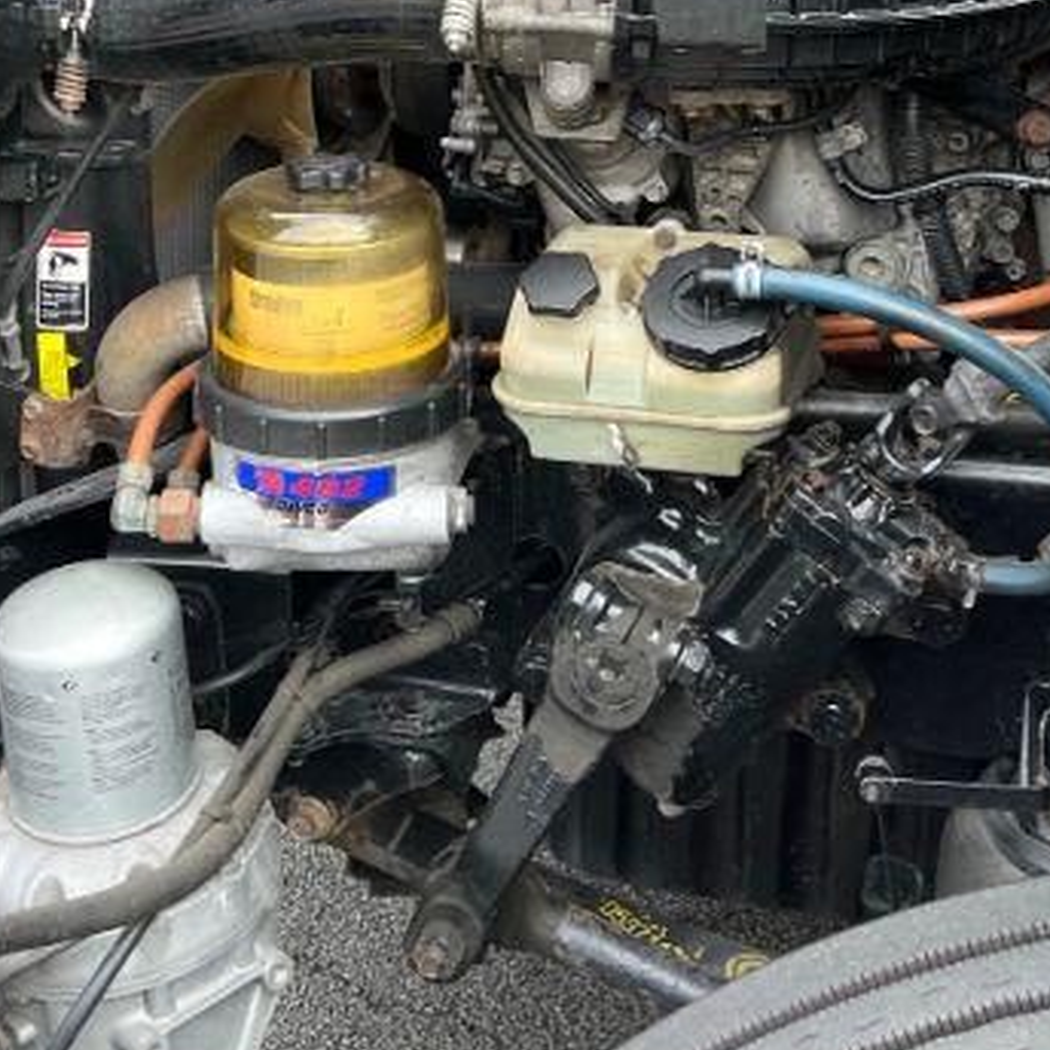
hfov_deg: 30.0
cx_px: 498
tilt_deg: -11.4
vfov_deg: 28.2
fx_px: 1956
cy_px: -6
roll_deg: +1.9
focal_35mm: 57
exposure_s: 1/173
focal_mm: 5.1
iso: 50
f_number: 1.6
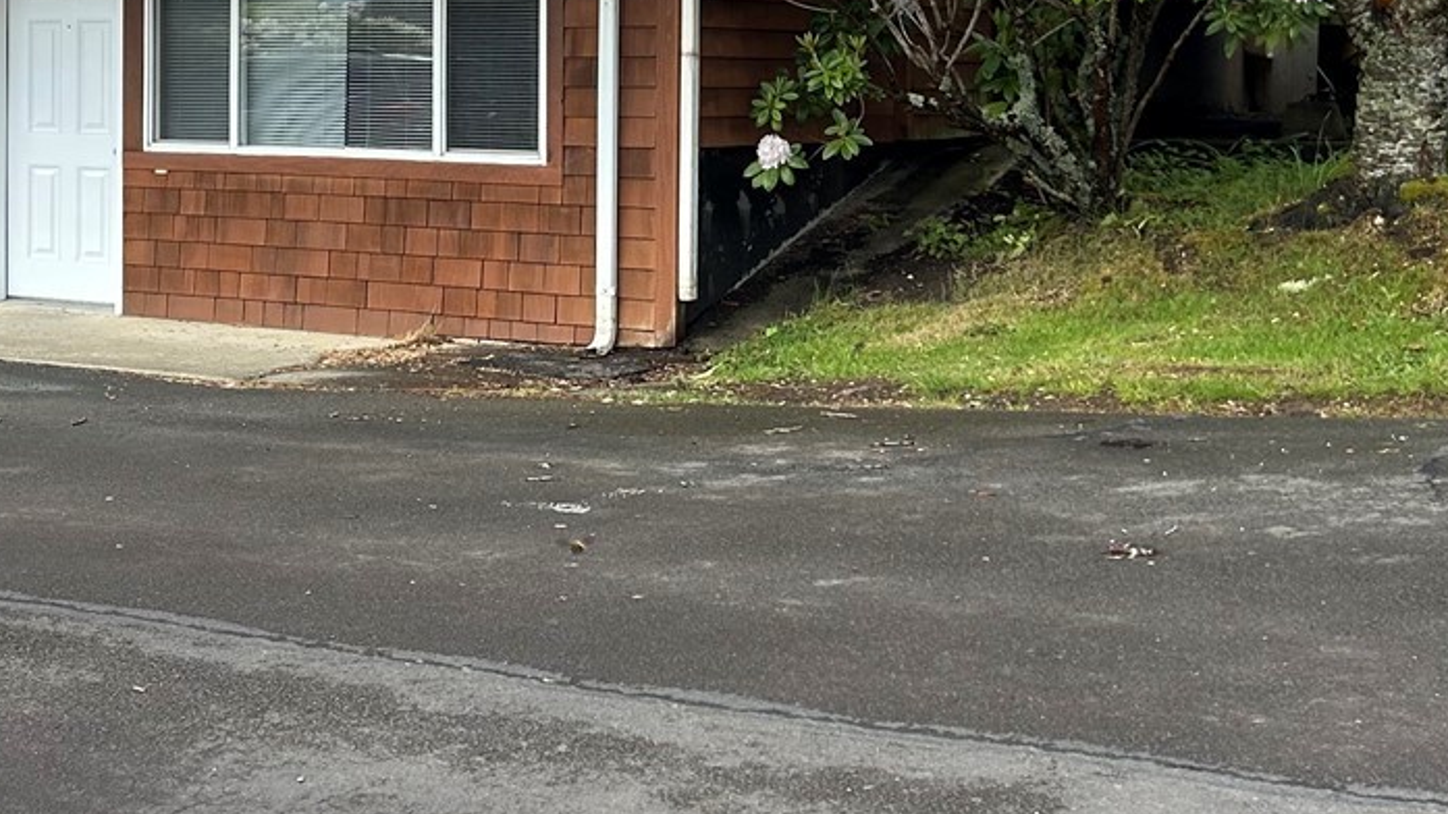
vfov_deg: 18.2
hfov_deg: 30.9
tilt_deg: +0.4
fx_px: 2496
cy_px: 52
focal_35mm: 65
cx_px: 137
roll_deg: +0.5
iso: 50
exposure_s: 1/1575
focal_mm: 5.7
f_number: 1.5
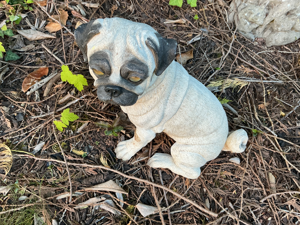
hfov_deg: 61.7
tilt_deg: -54.3
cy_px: 112
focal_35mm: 29
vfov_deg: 48.2
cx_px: 150
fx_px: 251
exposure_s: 1/120
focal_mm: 3
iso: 64
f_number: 1.8
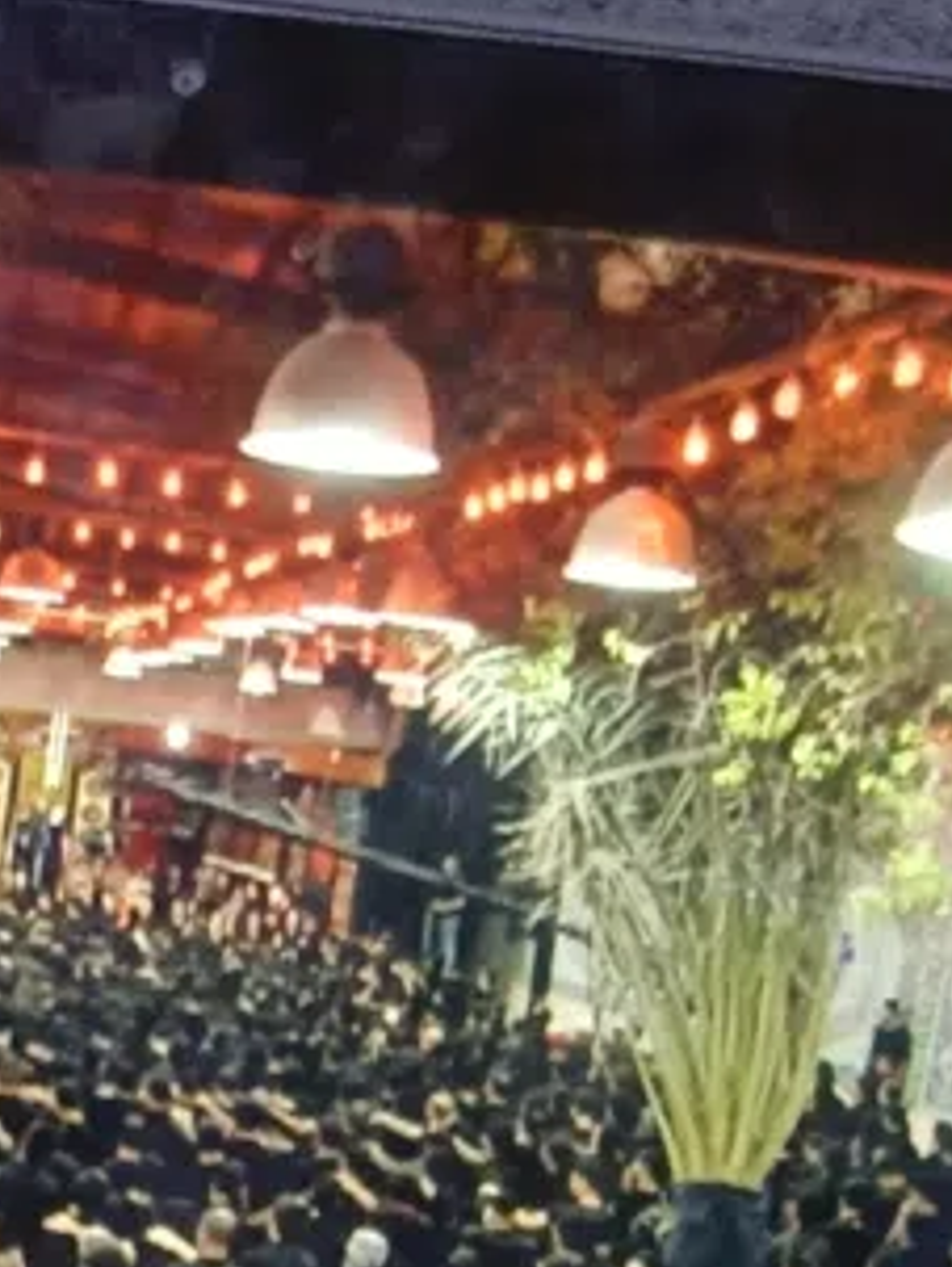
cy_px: 2049
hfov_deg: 12.8
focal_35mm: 113
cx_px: -168
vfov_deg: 15.6
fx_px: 4138
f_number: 1.69
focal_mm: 4.76
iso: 1197
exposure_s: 1/33.3
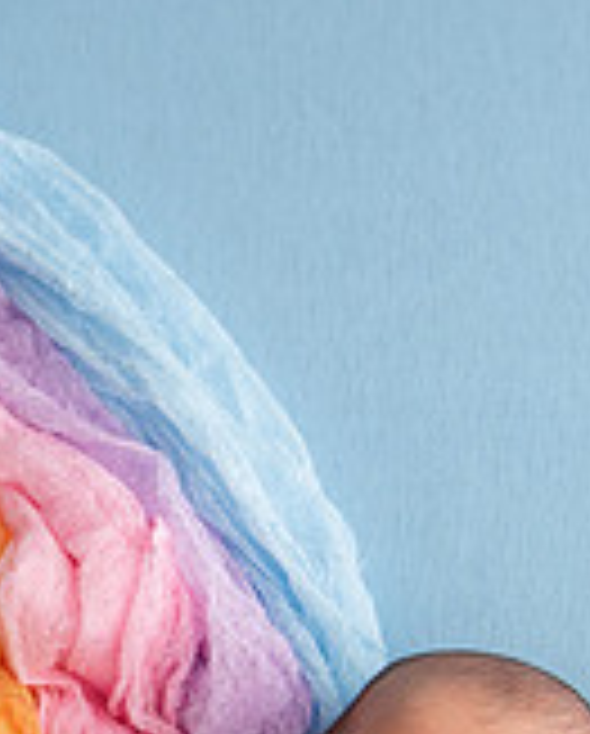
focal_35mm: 131
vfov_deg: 14.6
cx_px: -164
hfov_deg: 11.5
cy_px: 609
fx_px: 2851
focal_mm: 34
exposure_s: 1/160
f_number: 3.5
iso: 250
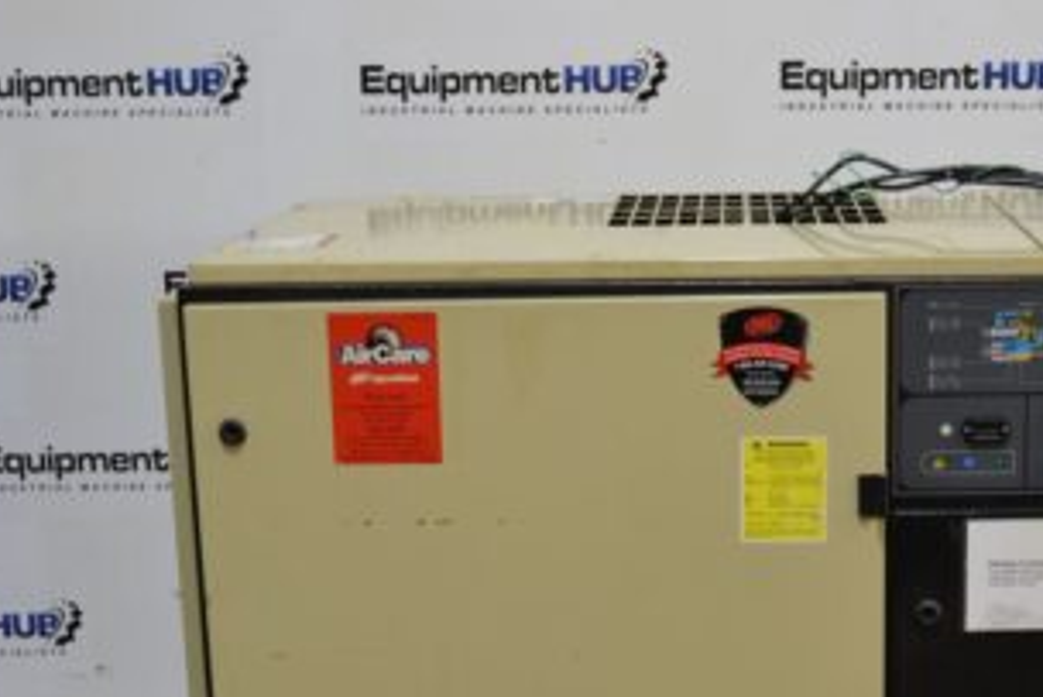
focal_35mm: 77
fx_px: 2232
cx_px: 703
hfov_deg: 26.1
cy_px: 670
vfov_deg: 17.4
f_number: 4.2
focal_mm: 26
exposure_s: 1/40
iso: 400
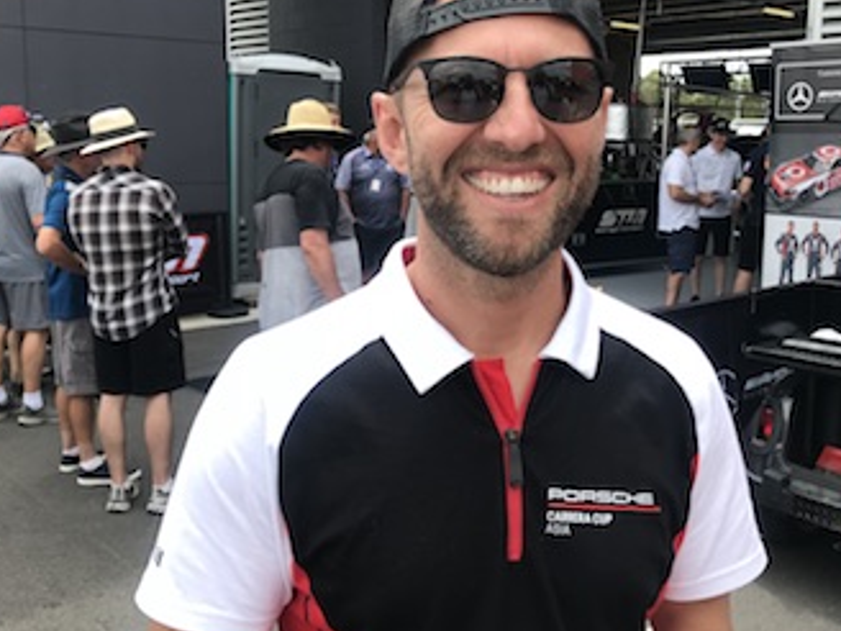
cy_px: 300
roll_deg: -1.1
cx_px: 454
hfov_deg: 45.7
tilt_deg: -9.0
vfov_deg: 35.1
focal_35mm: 41
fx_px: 996
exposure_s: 1/694
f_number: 1.8
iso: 20
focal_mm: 3.99
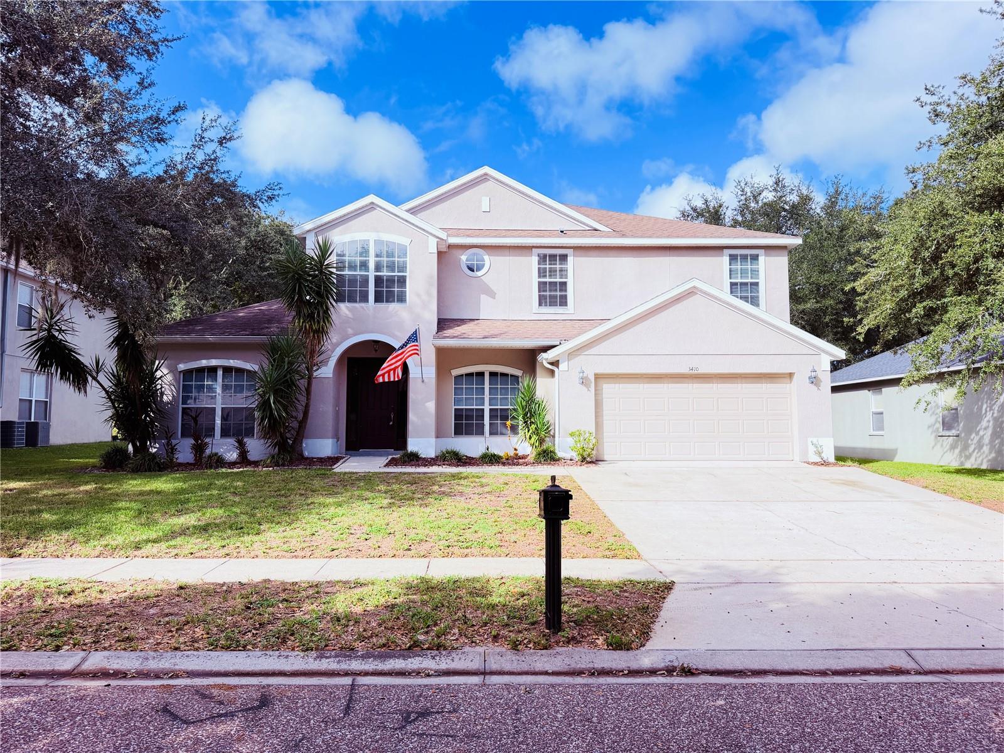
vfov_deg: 56.8
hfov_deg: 71.6
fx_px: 696
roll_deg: -1.1
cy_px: 376
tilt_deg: +4.5
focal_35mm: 24
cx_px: 502
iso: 100
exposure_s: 1/1949
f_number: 1.78
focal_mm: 6.76
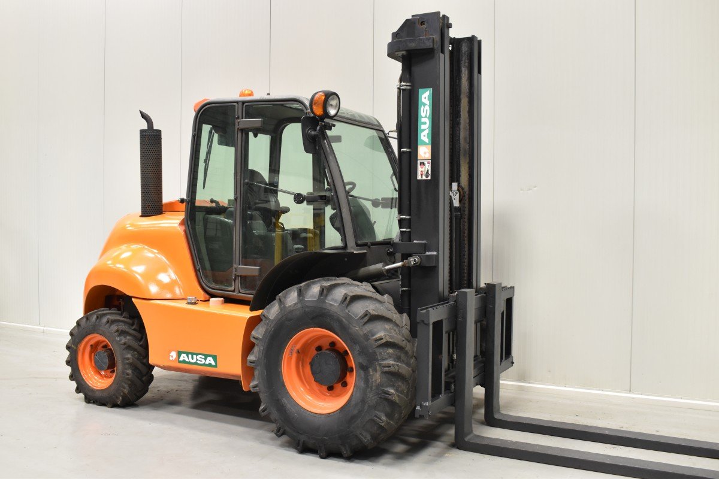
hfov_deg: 53.1
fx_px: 719
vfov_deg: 36.9
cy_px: 240
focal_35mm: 36
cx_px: 360
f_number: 6.3
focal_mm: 24
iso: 1250
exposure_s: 1/20
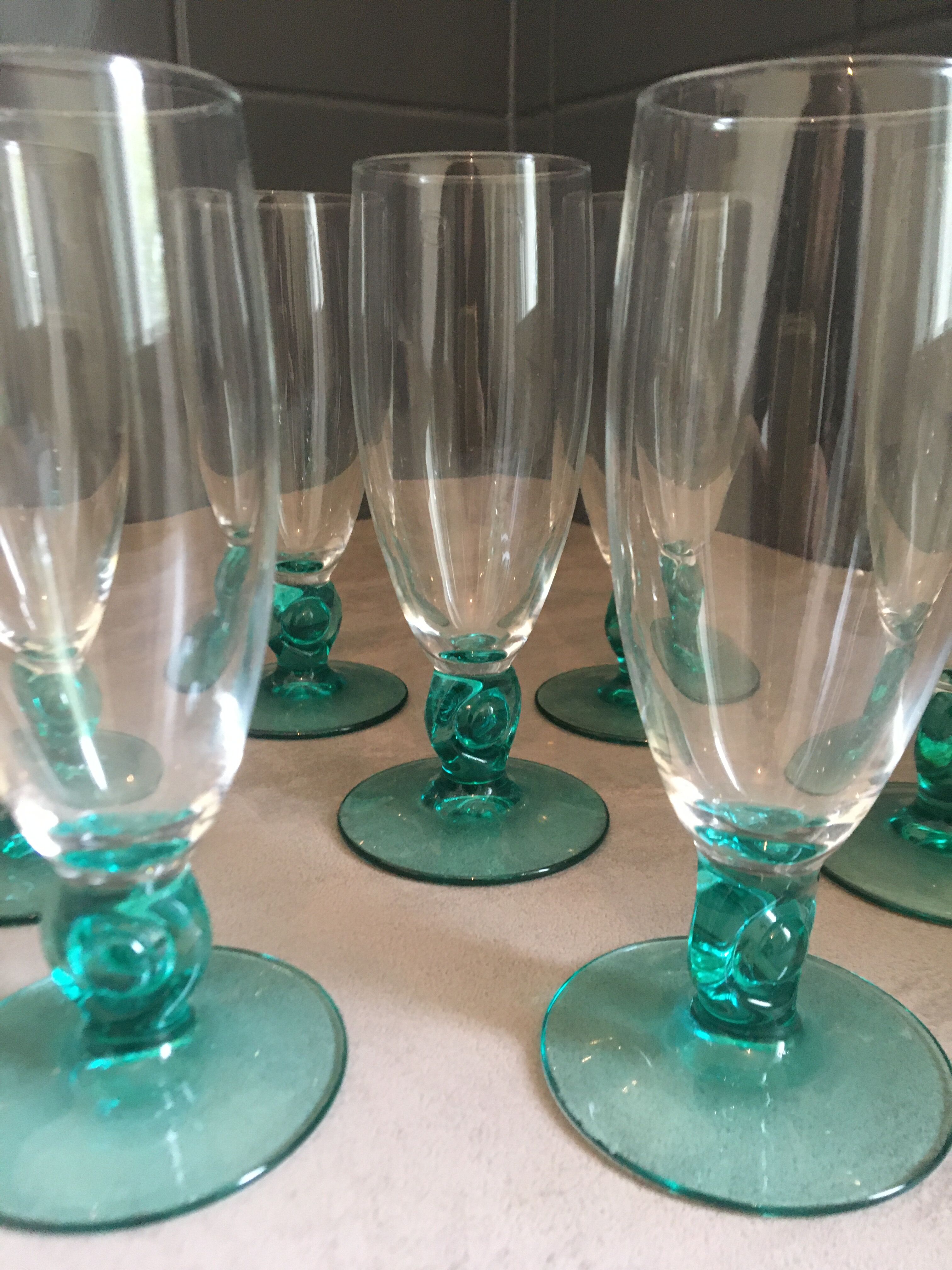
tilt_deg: -18.0
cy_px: 635
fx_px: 1063
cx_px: 476
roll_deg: +0.6
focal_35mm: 29
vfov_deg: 61.7
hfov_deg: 48.2
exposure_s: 1/25
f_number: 2.2
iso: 200
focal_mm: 4.15
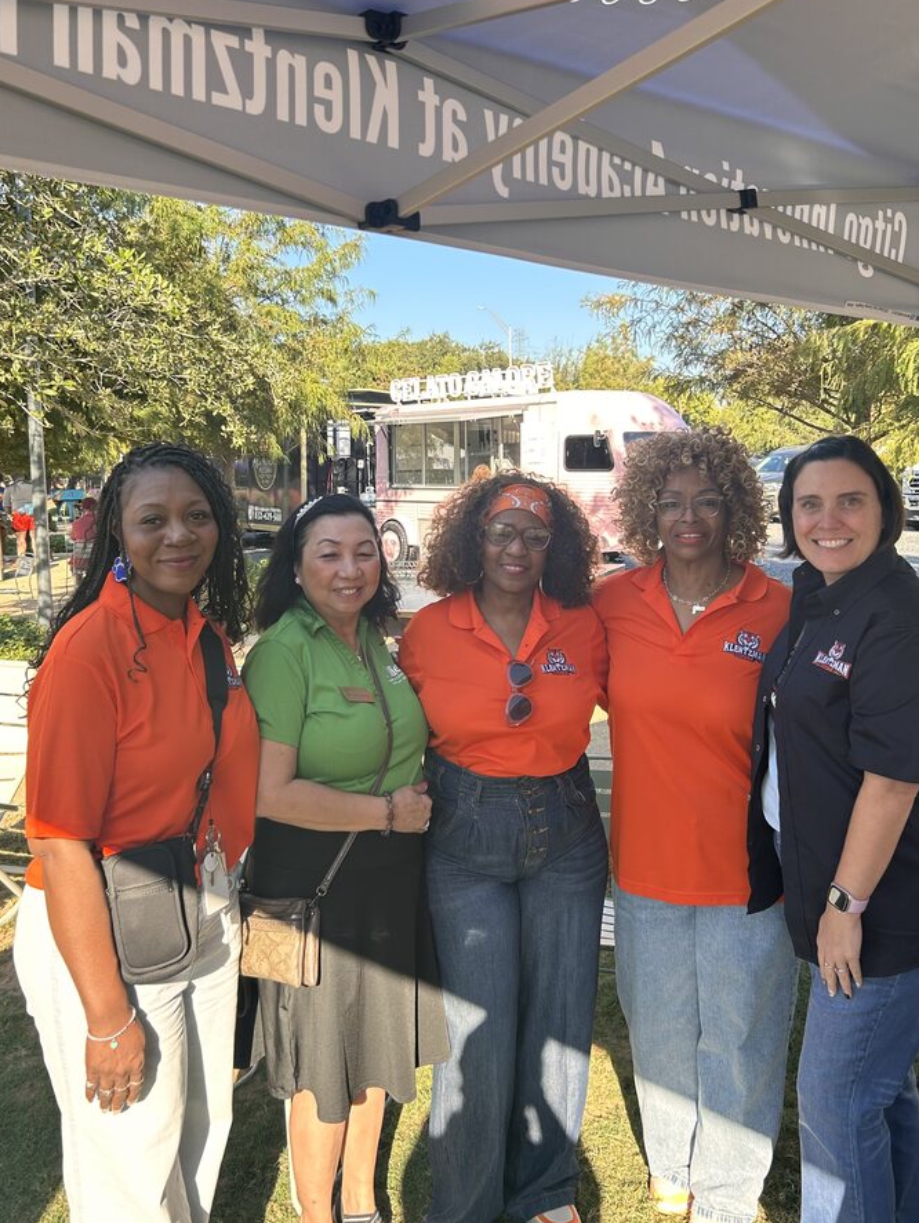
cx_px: 476
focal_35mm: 30
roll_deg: +2.8
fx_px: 1061
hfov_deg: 46.8
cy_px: 532
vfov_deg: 59.7
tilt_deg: -3.4
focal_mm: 5.7
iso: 50
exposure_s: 1/621
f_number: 1.5
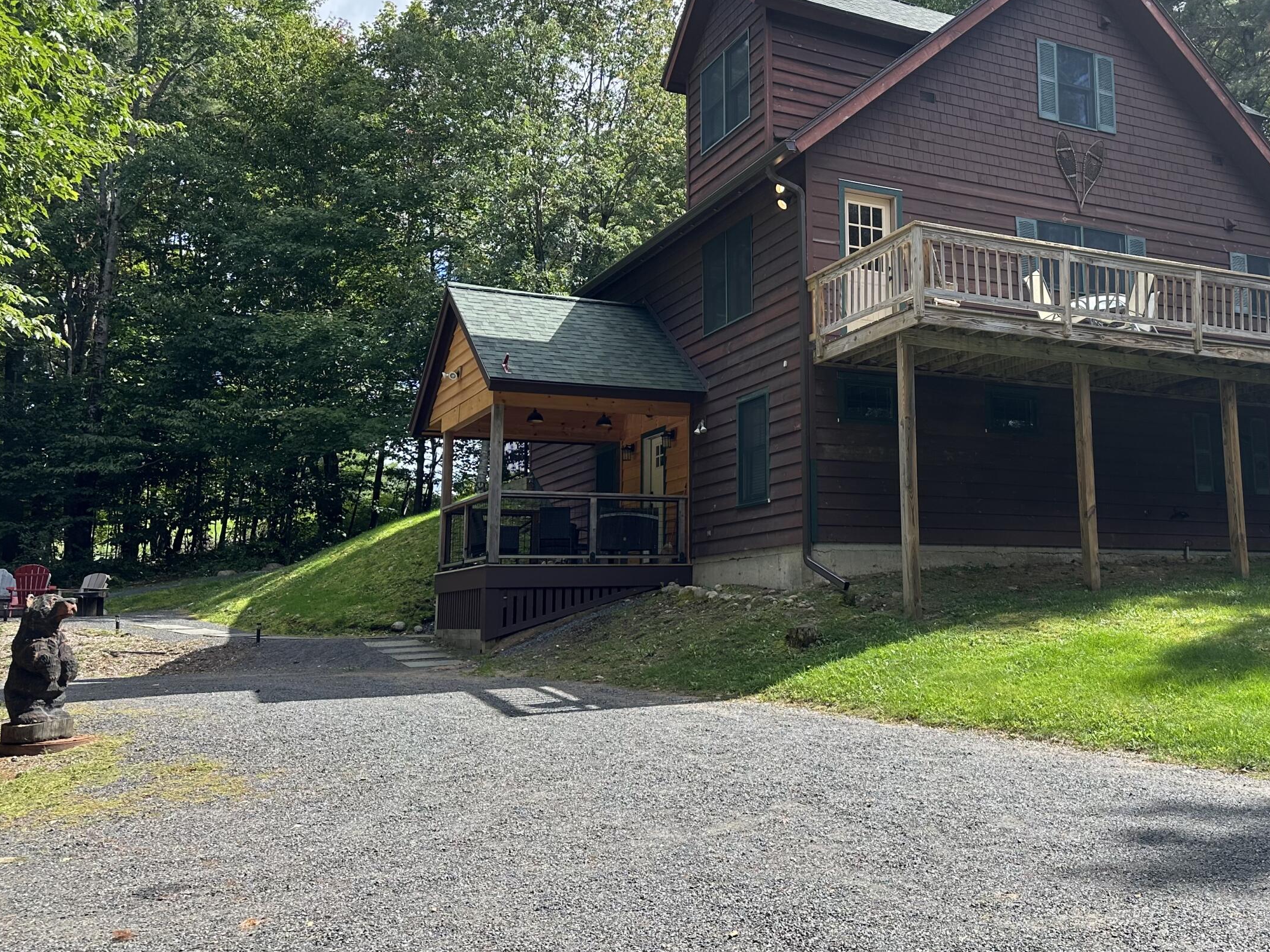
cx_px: 839
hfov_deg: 53.0
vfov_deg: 41.7
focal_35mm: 34
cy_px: 411
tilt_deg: +9.0
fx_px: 1247
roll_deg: +1.0
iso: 80
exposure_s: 1/1321
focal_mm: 6.86
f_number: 1.78
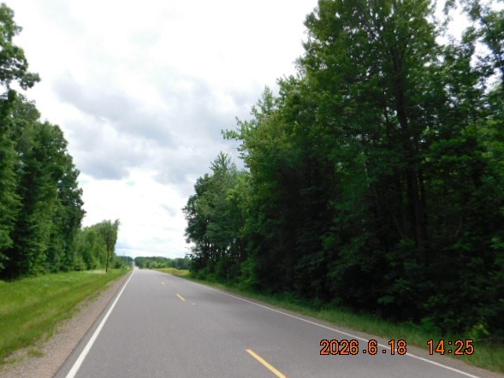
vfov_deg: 54.9
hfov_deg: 69.3
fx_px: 364
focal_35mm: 25
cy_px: 186
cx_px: 234
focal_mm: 4
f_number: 3
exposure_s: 1/1000
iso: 125
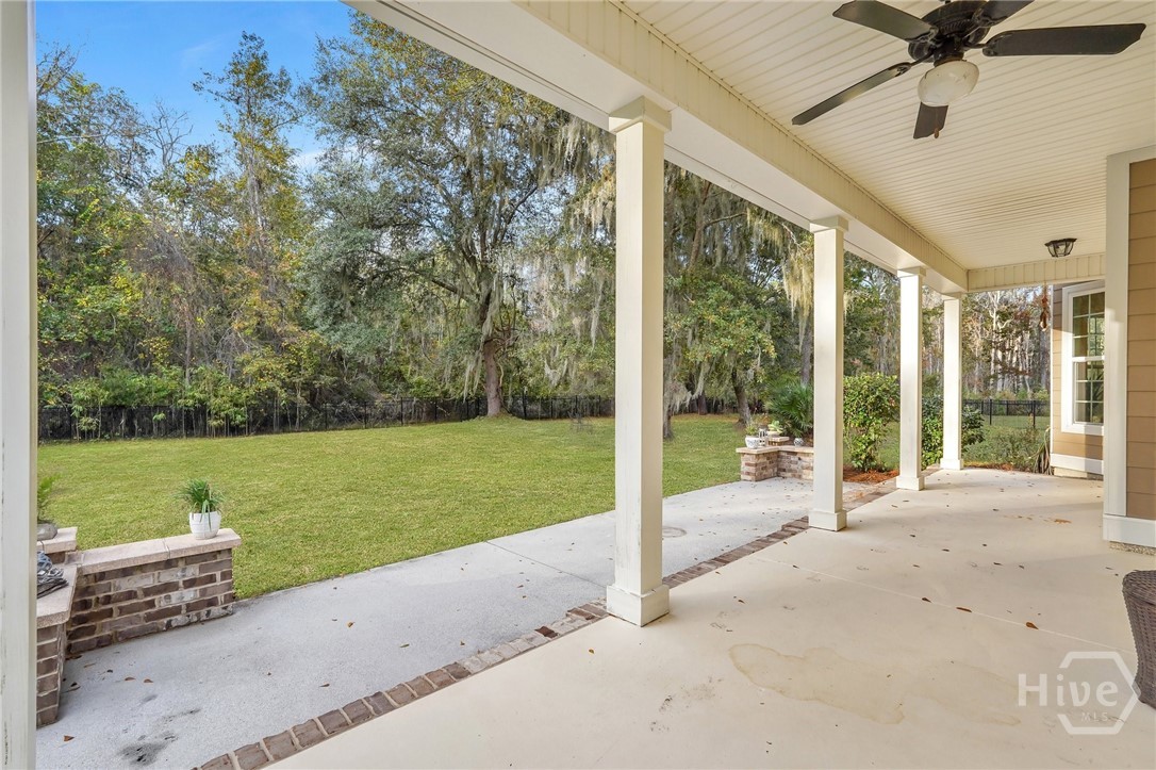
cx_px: 578
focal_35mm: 16
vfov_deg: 73.7
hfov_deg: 96.8
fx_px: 514
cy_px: 385
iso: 320
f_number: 9
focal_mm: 16
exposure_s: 1/80
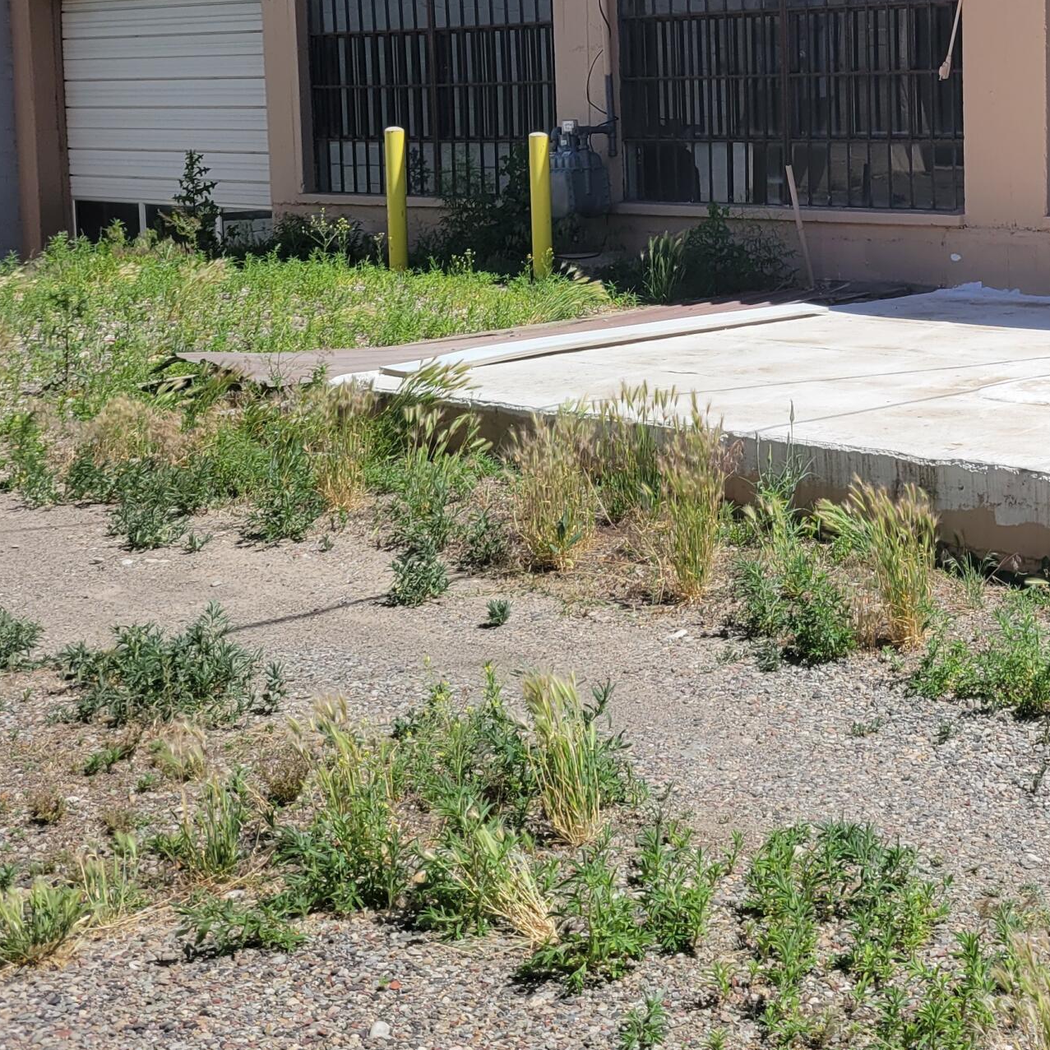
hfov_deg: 28.6
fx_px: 1853
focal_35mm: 54
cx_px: 1164
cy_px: 289
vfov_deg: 31.2
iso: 40
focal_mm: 5.4
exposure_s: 1/3117
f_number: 1.8
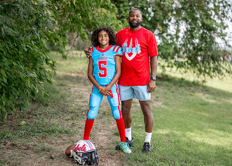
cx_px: 127
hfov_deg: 31.0
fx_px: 418
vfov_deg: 22.4
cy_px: 73
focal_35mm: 64
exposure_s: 1/2000
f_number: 1.2
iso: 100
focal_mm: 50
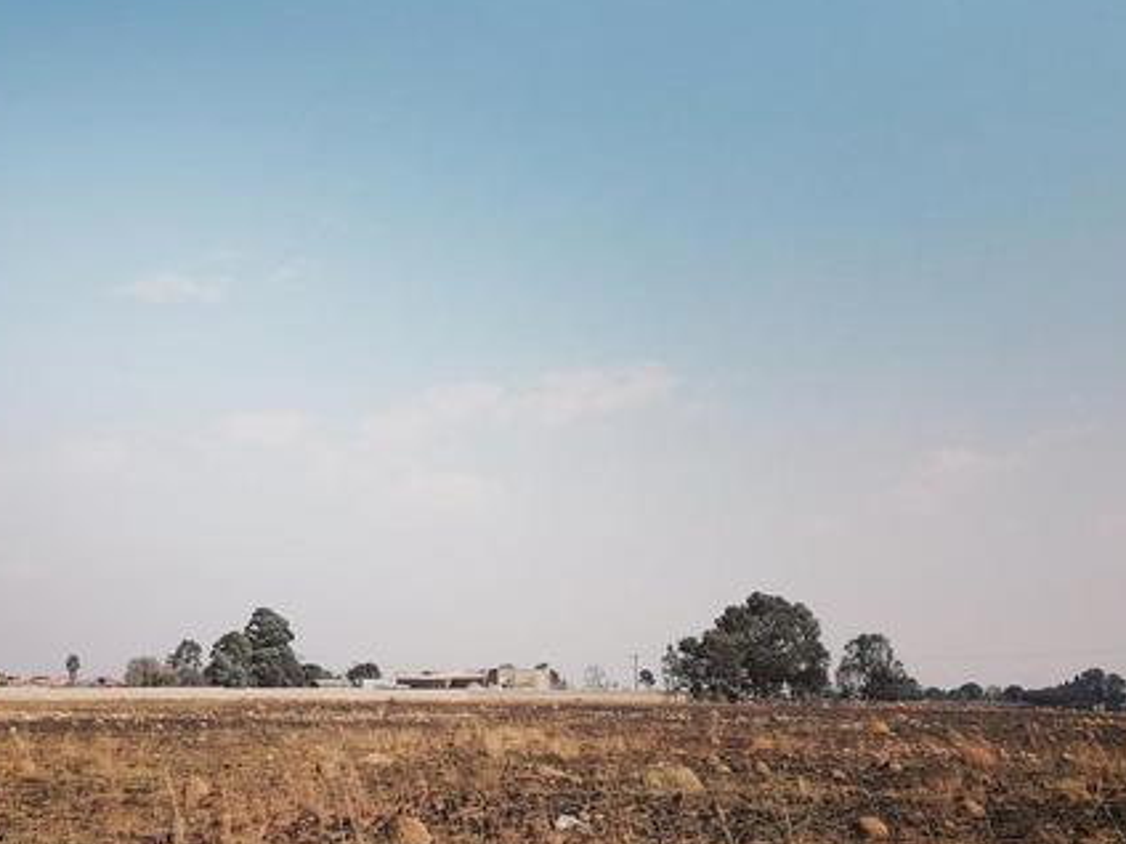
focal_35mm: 49
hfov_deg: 38.7
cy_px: 483
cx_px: 433
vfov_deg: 29.6
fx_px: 1594
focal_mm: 4.25
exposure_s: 1/1513
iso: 100
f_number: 1.8
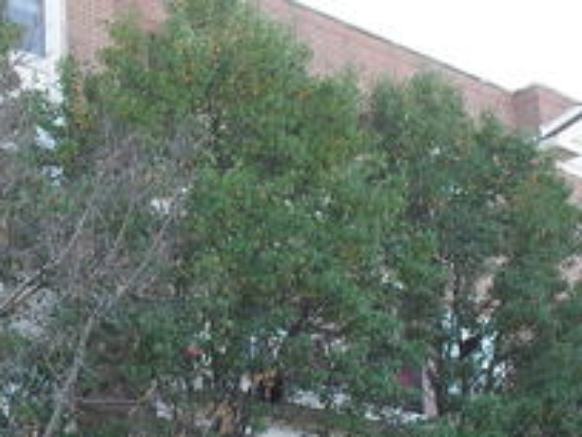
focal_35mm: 110
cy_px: 503
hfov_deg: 17.9
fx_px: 1849
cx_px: 357
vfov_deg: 13.2
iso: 100
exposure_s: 1/125
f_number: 3.2
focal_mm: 6.3
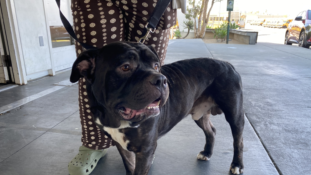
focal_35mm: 30
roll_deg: -0.1
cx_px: 162
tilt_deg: -18.2
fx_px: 247
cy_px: 104
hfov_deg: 64.3
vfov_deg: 38.8
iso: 64
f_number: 1.8
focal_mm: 4.25
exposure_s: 1/121
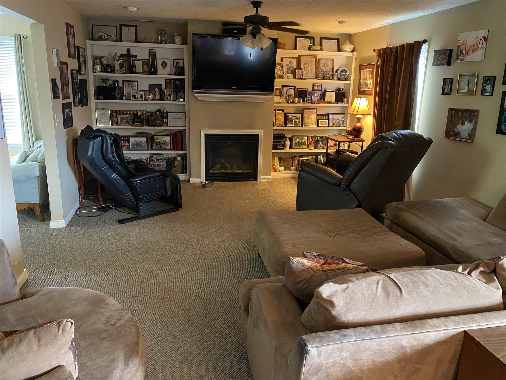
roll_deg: -2.0
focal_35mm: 26
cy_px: 190
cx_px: 253
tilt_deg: -14.3
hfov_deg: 67.3
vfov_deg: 53.1
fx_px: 380
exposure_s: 1/30
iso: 640
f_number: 1.8
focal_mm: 4.25
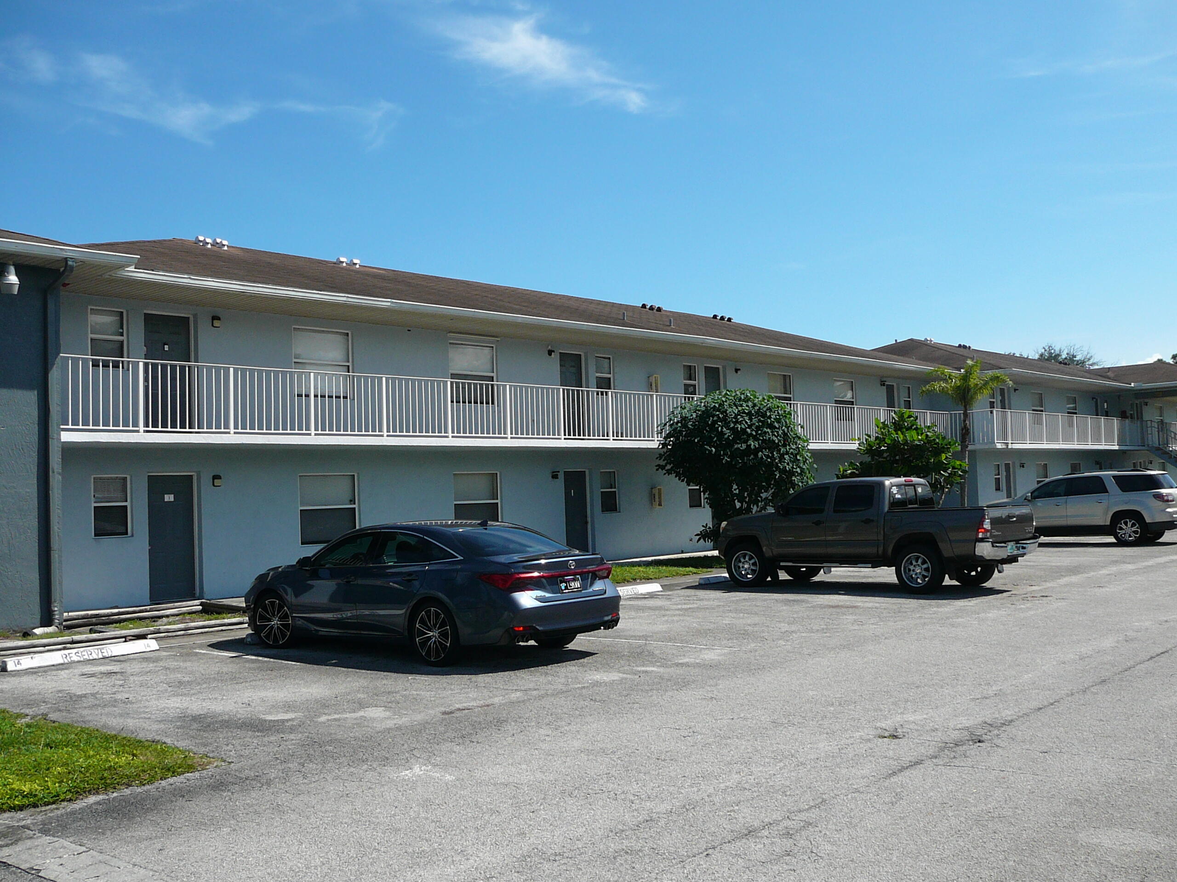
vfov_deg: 40.7
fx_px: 1190
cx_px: 588
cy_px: 441
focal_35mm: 35
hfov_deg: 52.6
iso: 80
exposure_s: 1/500
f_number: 5
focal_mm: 5.2
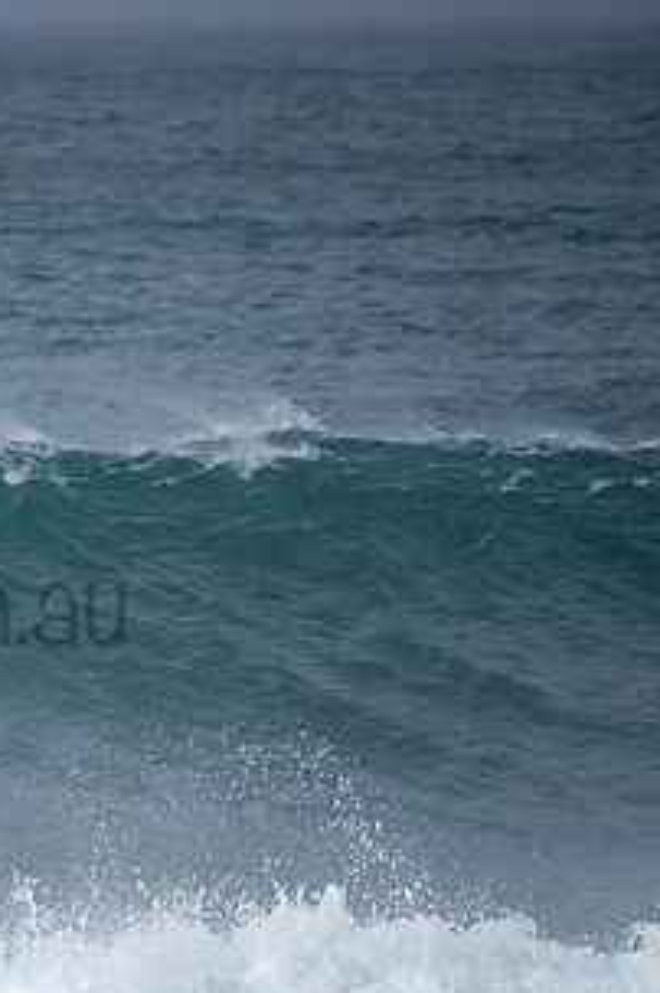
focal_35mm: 1029
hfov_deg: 1.3
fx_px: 28360
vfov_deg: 2.0
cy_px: 570
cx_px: -219
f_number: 5.6
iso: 100
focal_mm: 500
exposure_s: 1/1000
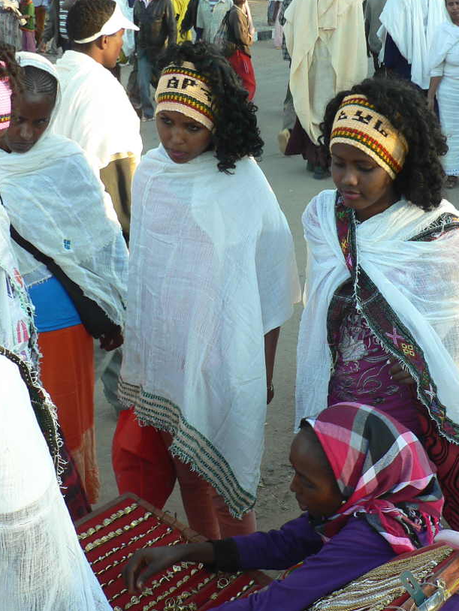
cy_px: 341
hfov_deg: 33.5
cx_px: 278
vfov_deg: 43.8
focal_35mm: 43
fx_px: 760
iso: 64
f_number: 2.8
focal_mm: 6
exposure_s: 1/60
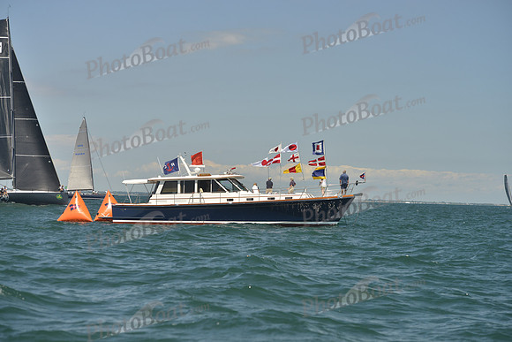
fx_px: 1394
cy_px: 171
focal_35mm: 98
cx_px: 256
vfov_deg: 14.0
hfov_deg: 20.8
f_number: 5.6
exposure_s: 1/1600
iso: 400
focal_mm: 98
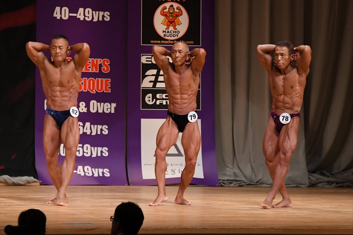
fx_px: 2646
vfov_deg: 5.1
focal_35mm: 270
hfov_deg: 7.6
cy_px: 118
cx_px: 176
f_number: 5.6
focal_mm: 180
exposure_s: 1/400
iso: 4500
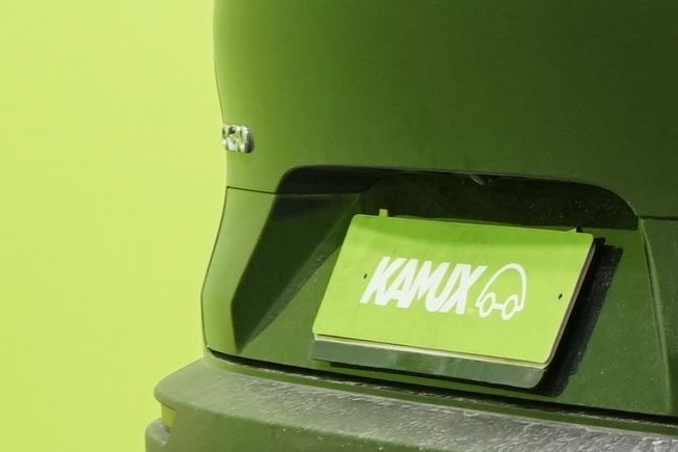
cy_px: 193
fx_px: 3634
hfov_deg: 9.4
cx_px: 1689
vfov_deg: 7.1
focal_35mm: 193
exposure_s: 1/60
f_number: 4.5
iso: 1250
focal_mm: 32
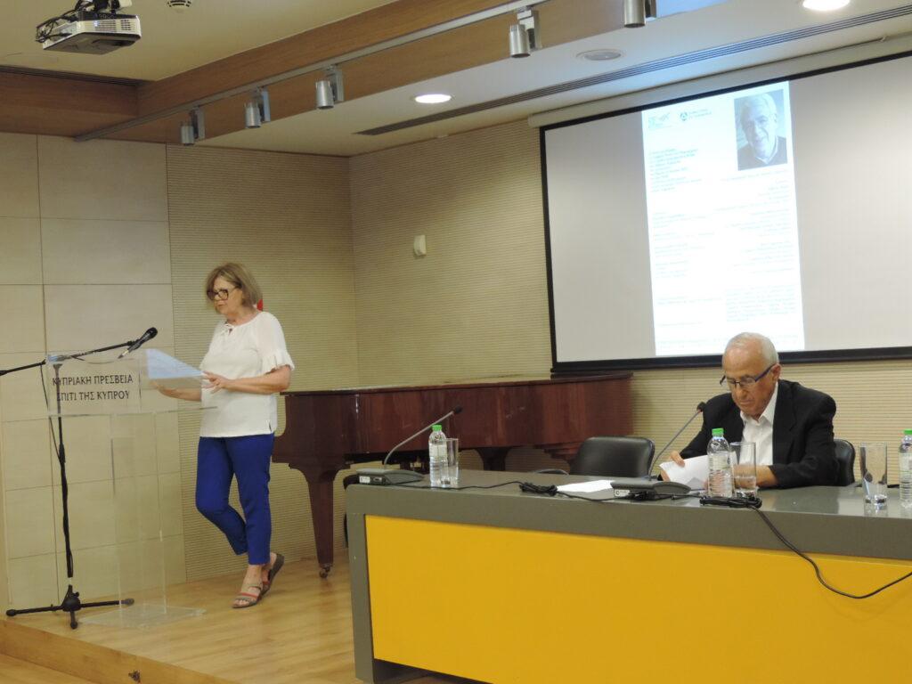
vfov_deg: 29.1
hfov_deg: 38.2
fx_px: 1317
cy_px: 342
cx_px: 456
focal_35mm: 50
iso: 400
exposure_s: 1/20
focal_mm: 8.9
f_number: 3.6
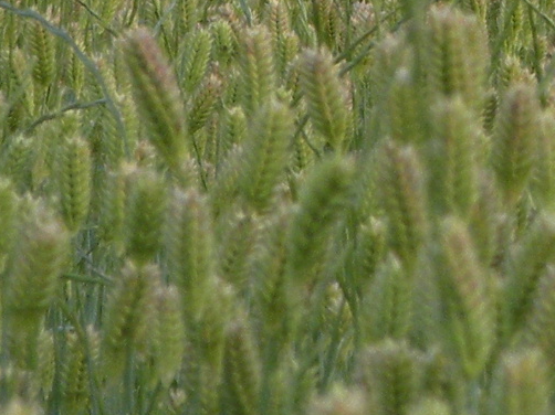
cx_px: 838
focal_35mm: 568
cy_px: -248
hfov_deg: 3.5
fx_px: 9102
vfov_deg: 2.6
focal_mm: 19.4
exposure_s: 1/59.8
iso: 132
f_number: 4
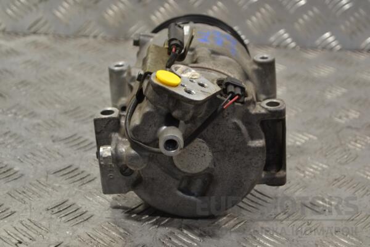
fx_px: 802
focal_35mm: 78
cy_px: 124
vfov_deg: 17.5
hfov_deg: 26.0
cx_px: 185
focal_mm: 52
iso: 200
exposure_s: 1/30
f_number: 5.6
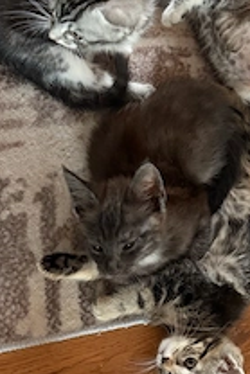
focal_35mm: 48
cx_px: 223
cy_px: 97
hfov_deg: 27.2
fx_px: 499
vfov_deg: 40.0
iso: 800
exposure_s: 1/49
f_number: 1.78
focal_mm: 6.76
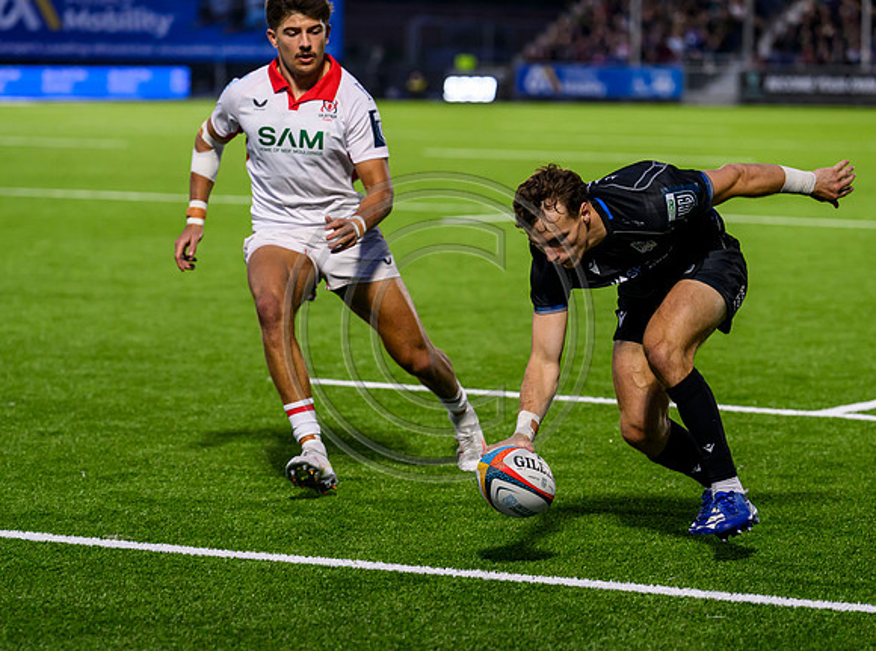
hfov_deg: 11.9
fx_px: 4215
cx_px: 490
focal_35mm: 167
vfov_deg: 8.8
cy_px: 389
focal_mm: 130
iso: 2000
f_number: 3.2
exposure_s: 1/1250
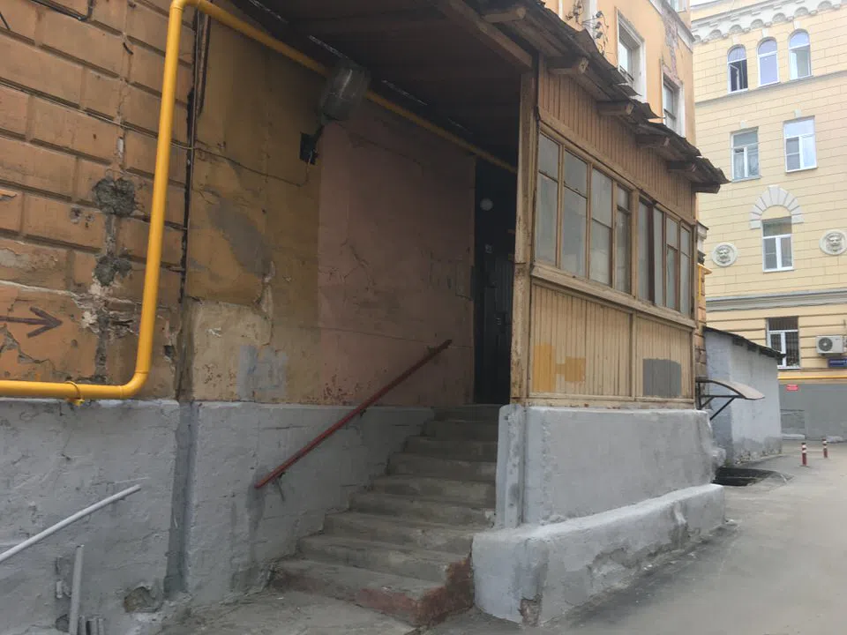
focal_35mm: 29
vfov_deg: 48.2
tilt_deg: +9.1
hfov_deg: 61.7
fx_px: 710
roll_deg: +0.0
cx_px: 424
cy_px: 318
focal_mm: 4.15
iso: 25
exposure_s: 1/100
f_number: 2.2
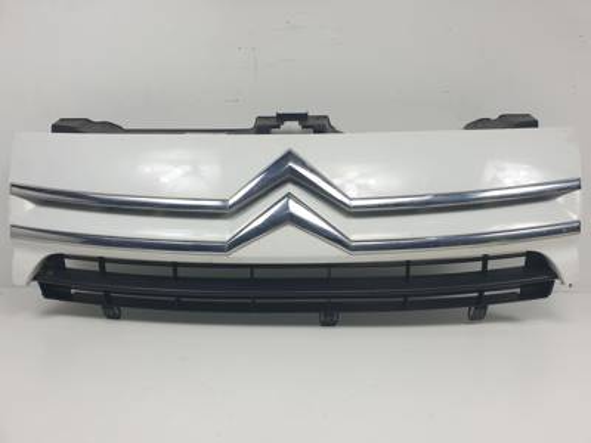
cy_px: 222
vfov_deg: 53.1
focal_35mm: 26
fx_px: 444
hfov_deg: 67.3
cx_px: 296
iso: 50
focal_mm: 4.3
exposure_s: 1/275
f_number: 2.4
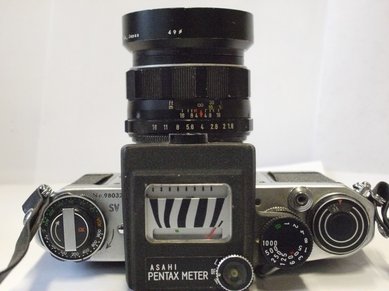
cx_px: 194
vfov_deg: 24.4
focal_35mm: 60
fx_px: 674
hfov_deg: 32.2
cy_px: 146
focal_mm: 30
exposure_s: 1/80
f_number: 9
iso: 3200
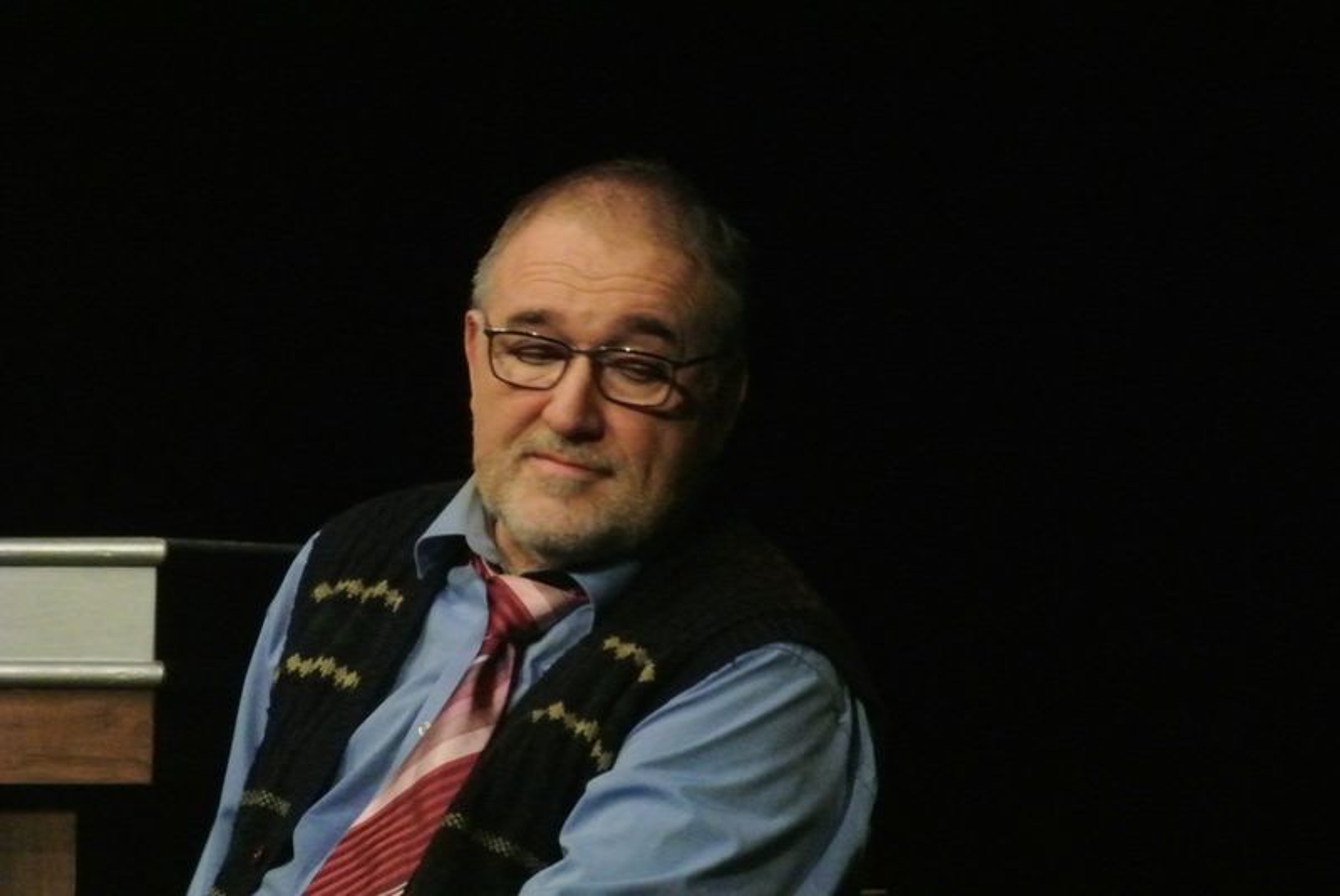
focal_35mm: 297
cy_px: 448
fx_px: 11065
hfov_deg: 6.9
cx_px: 670
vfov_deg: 4.6
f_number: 16
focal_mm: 110
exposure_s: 1/50
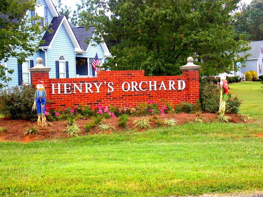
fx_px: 494
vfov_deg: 22.6
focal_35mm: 65
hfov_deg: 29.8
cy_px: 98
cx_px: 132
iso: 80
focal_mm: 11.5
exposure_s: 1/100
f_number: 4.1
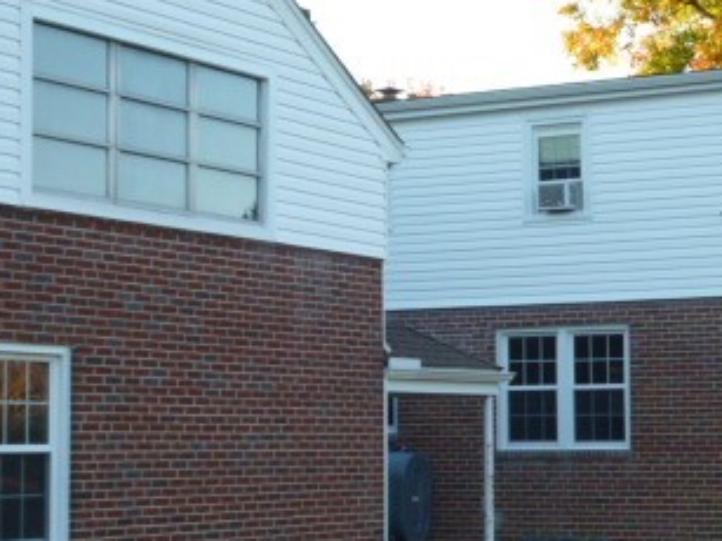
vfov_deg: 14.8
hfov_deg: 19.6
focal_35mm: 100
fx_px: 2085
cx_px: 494
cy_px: 245
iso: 200
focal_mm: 8.6
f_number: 4
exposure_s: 1/160
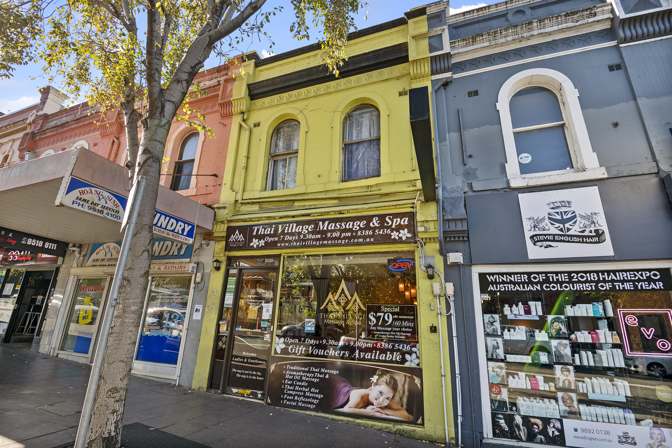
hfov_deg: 96.7
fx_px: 299
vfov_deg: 73.8
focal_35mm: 16
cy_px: 224
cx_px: 336
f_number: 7.1
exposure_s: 1/320
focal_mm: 16
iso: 400
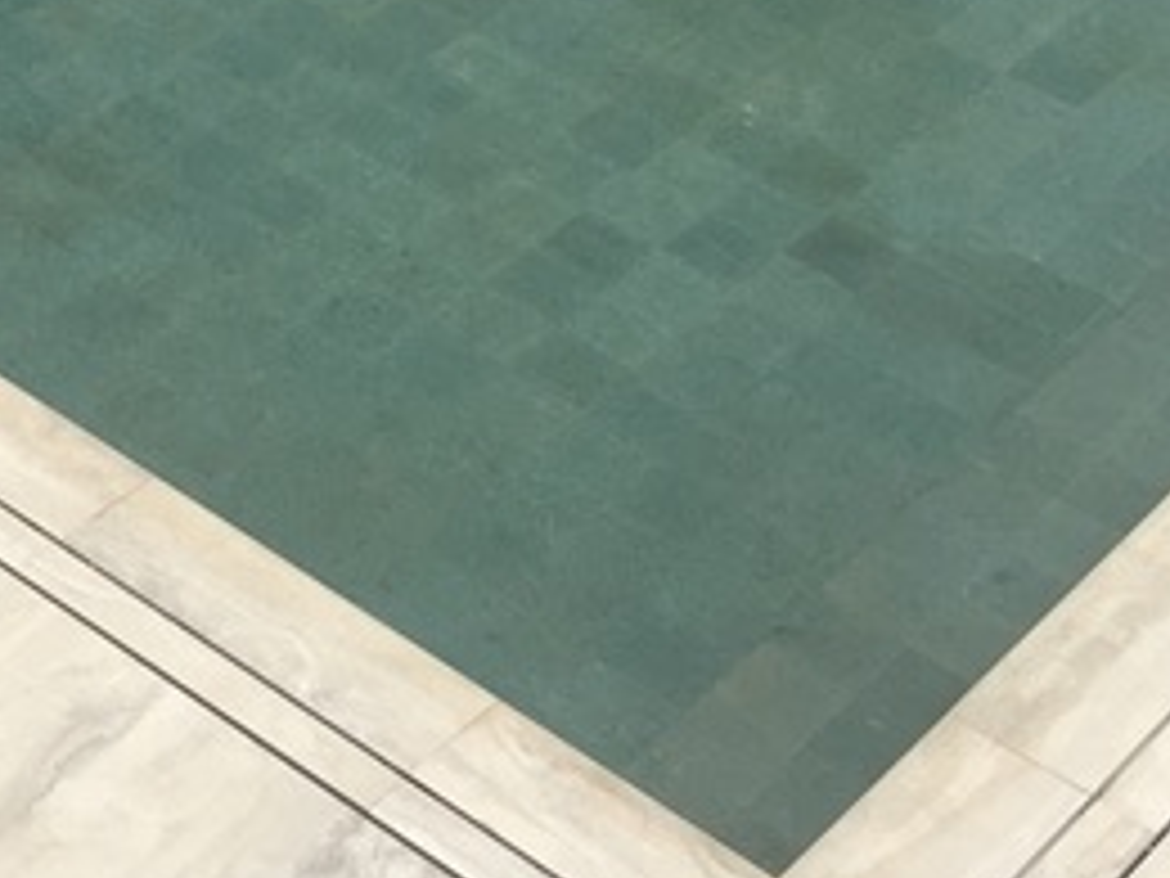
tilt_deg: -26.6
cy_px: -428
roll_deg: -4.4
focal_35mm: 114
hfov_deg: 16.6
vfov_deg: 12.4
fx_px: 3853
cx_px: -184
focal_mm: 4.15
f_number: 2.2
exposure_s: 1/2825
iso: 32
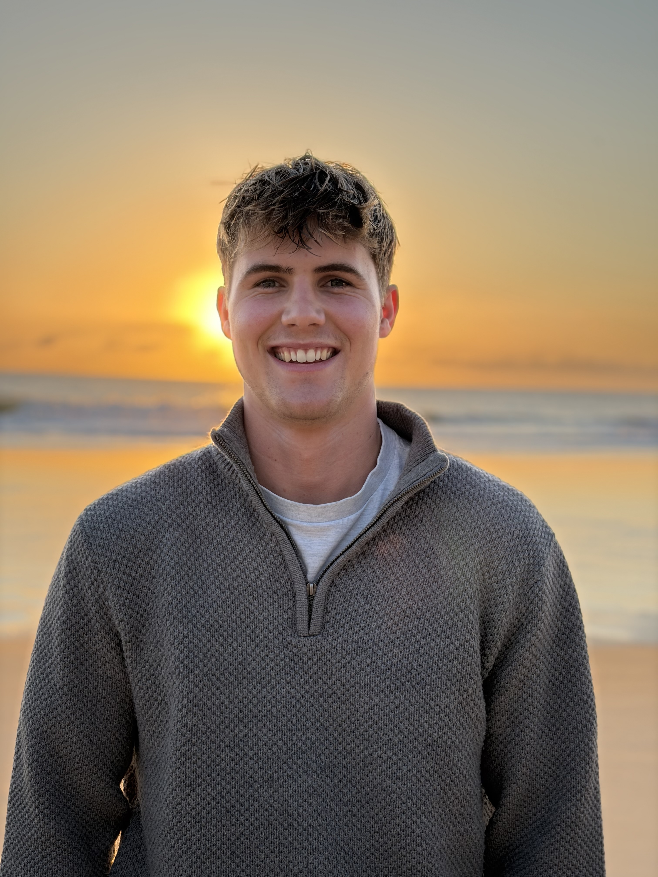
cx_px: 329
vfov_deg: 36.8
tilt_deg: -2.4
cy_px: 438
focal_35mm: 52
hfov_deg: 28.0
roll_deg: -1.5
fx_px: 1318
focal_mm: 5.96
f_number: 1.6
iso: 50
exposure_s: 1/1032
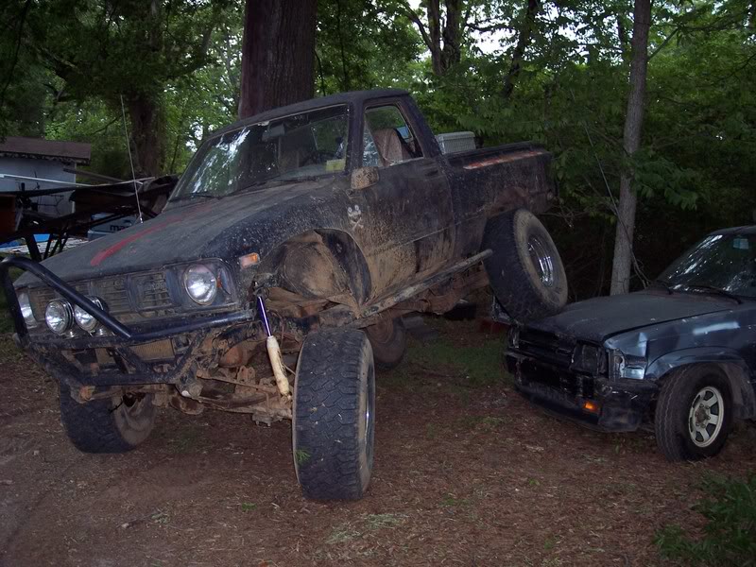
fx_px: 852
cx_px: 378
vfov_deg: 36.8
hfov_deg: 47.9
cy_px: 284
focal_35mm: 39
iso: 140
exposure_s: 1/60
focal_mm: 8
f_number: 2.8
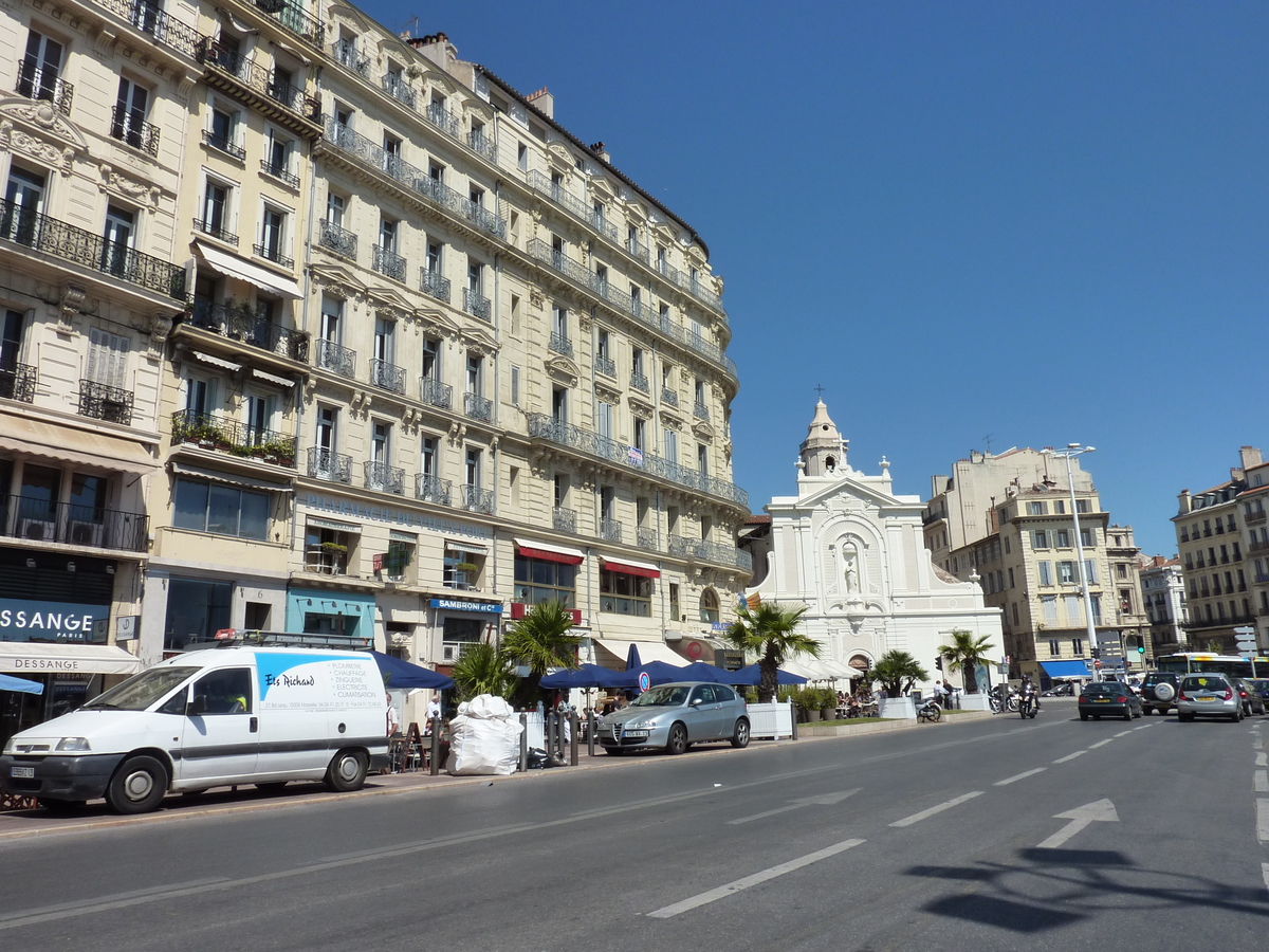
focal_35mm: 25
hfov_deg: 69.4
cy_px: 476
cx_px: 634
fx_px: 916
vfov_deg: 54.9
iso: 125
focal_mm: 4.1
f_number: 5.6
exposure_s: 1/500
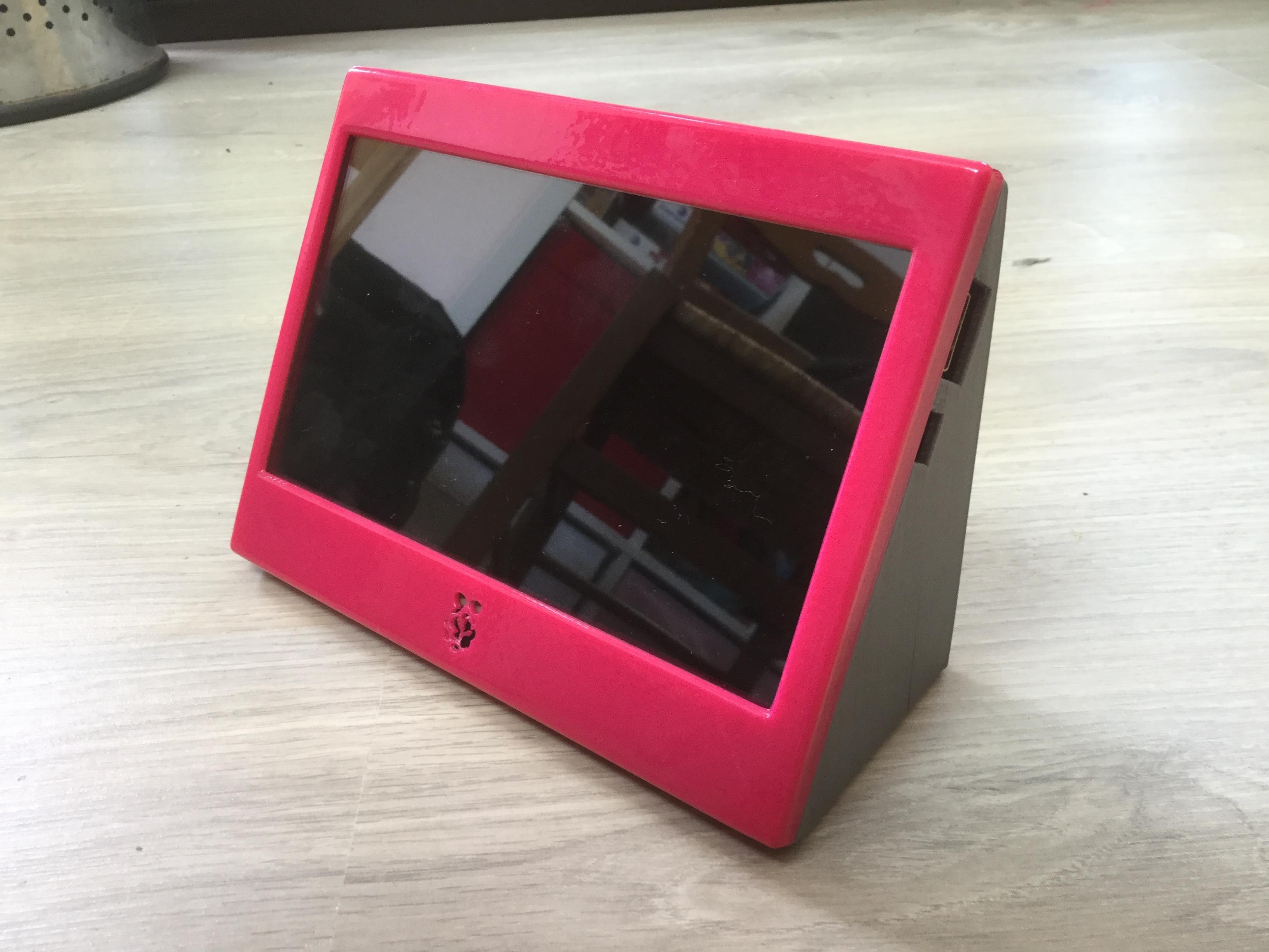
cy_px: 476
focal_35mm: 31
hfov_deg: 58.4
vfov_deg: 45.4
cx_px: 634
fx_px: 1136
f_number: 2.4
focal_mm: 3.3
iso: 80
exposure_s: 1/33
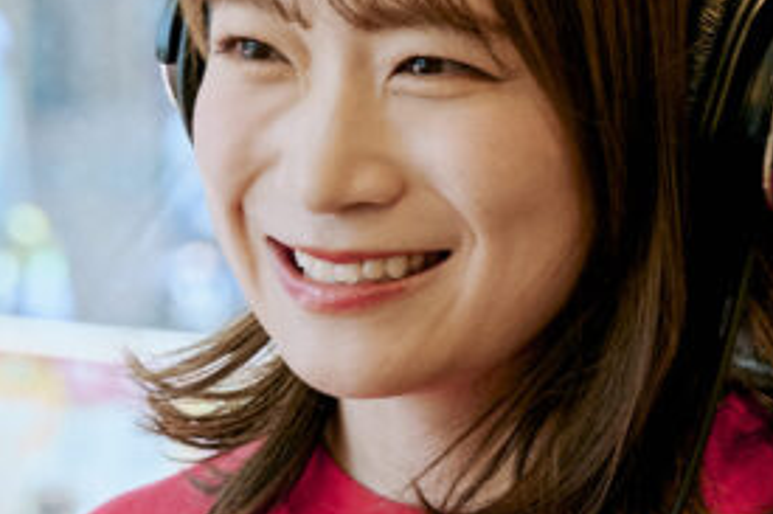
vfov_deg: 6.0
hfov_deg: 9.1
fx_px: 4871
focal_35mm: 227
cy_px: 435
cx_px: 200
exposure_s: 1/200
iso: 400
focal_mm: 52
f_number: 4
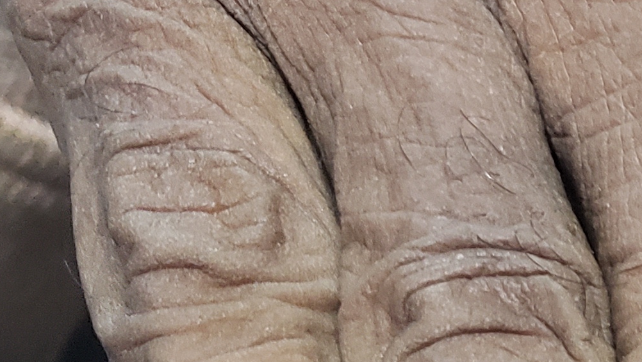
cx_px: 1244
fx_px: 1941
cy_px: 605
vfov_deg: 10.2
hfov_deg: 15.4
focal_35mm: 114
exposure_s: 1/25
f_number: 1.5
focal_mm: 4.3
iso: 250
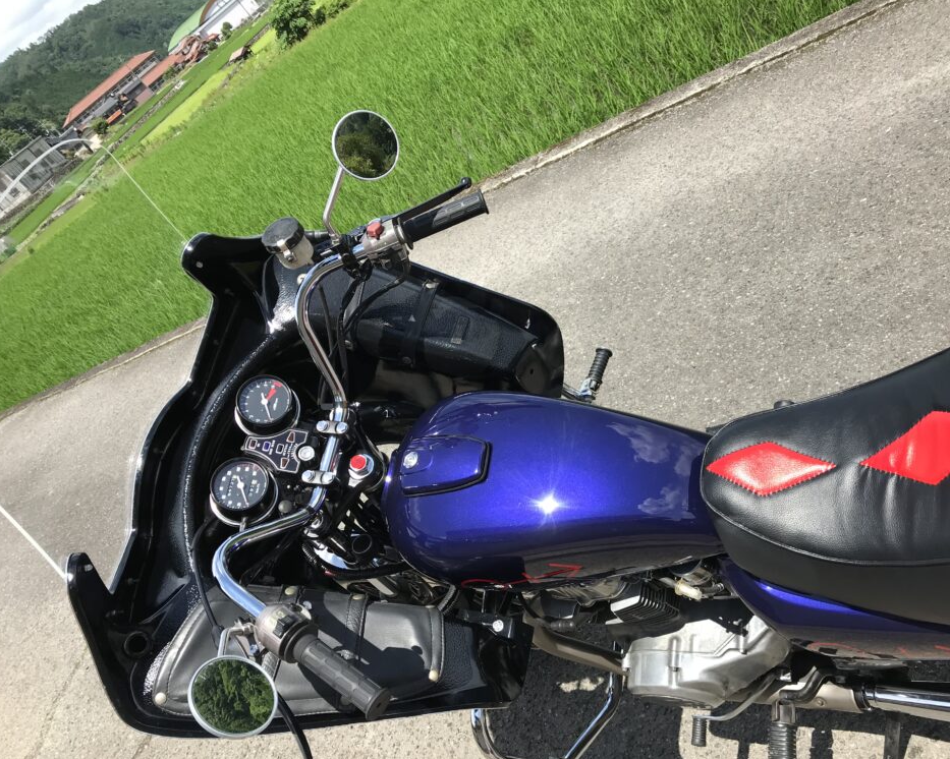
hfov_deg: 58.7
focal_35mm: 30
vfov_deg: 48.5
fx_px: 843
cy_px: 389
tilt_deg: -27.6
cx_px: 510
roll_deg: +40.7
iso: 20
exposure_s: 1/1312
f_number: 1.8
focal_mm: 3.99
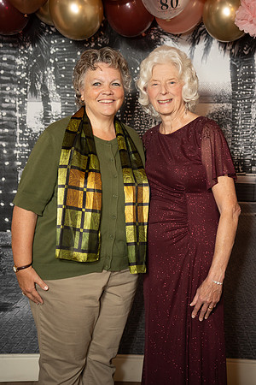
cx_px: 128
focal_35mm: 60
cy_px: 192
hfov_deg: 22.8
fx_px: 635
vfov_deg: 33.7
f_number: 2.8
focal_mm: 59.5
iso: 1000
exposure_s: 1/160
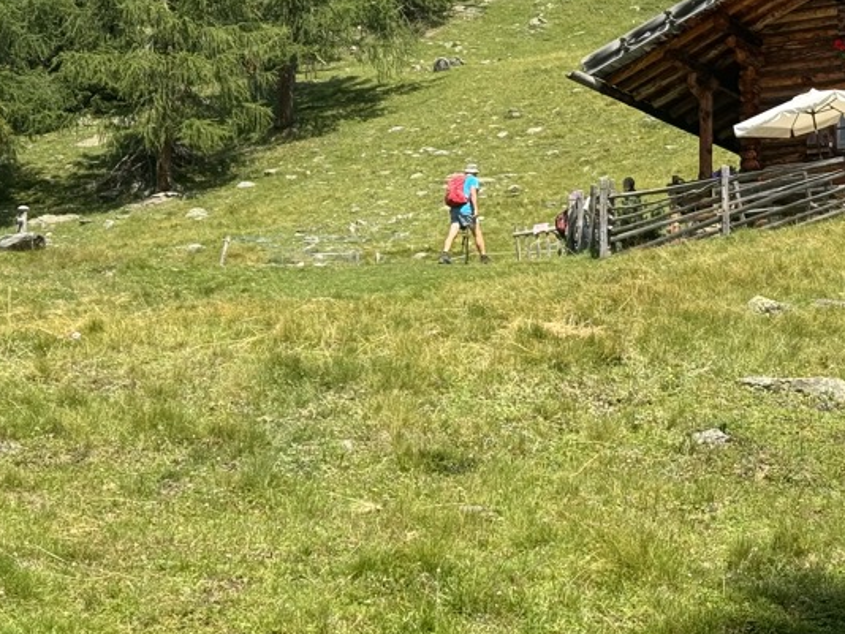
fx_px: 2247
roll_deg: -0.6
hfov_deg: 21.2
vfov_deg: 15.9
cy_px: 96
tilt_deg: +14.7
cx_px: 536
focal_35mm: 92
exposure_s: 1/2110
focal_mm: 6.76
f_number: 1.78
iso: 64
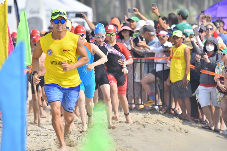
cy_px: 76
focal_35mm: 400
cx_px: 114
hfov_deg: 5.2
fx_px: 2522
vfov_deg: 3.4
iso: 100
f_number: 6
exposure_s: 1/500
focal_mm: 400
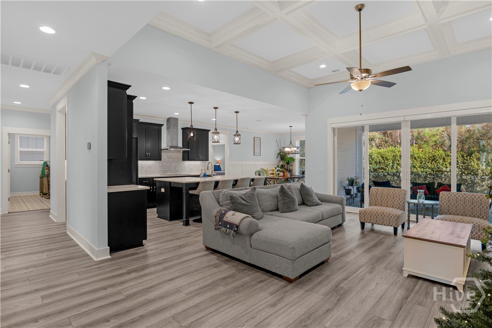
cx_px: 246
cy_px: 164
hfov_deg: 95.0
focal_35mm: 16
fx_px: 225
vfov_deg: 72.0
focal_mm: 11
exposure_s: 1/2
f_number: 7.1
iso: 100
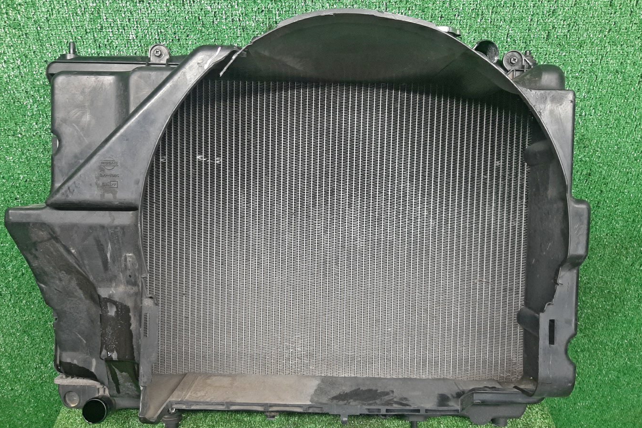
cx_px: 309
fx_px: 517
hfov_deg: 63.6
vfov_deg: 44.9
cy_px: 221
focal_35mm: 29
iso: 126
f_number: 1.7
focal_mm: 3.93
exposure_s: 1/50
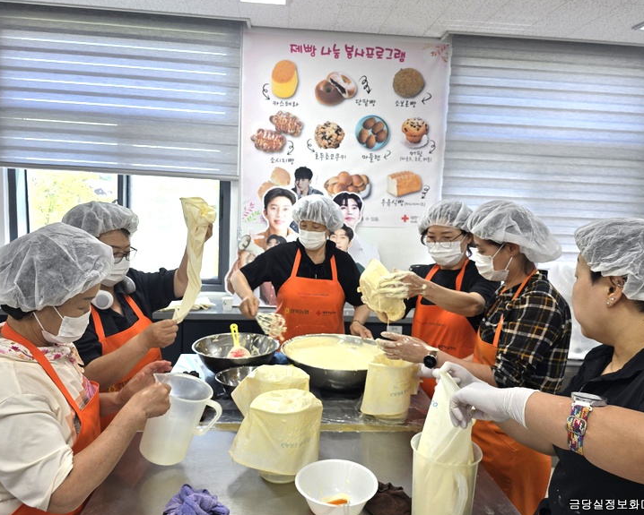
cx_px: 323
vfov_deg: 56.8
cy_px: 258
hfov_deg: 68.1
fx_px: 477
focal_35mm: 25
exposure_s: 1/120
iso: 32
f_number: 1.7
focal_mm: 6.3
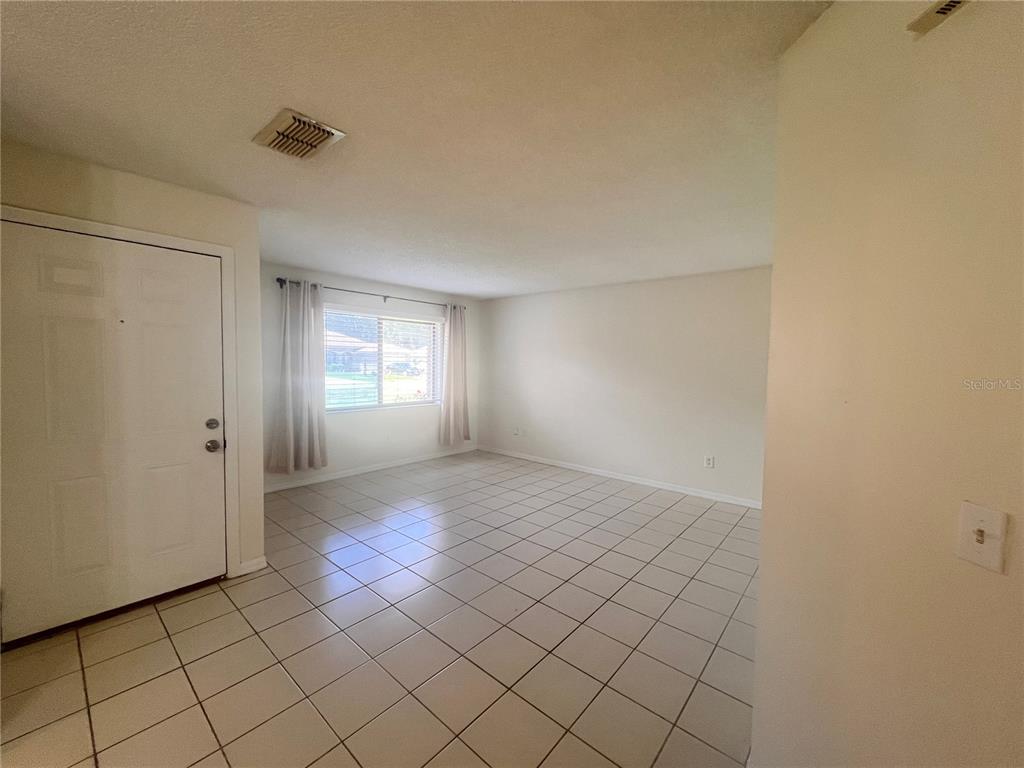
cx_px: 512
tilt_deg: -3.1
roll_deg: -1.4
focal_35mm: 13
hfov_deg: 106.2
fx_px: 385
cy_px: 384
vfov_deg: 89.9
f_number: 1.8
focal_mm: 1.57
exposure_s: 1/120
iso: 250
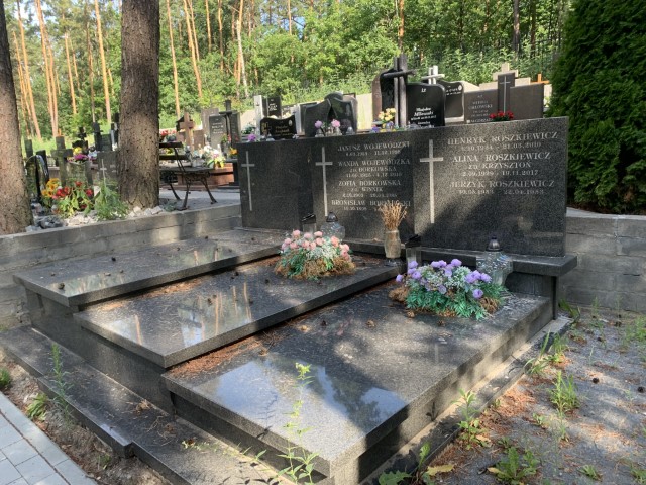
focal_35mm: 26
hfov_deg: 67.3
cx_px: 323
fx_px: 485
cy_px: 242
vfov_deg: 53.1
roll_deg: +2.4
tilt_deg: -10.4
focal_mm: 4.25
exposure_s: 1/176
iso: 25
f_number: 1.8
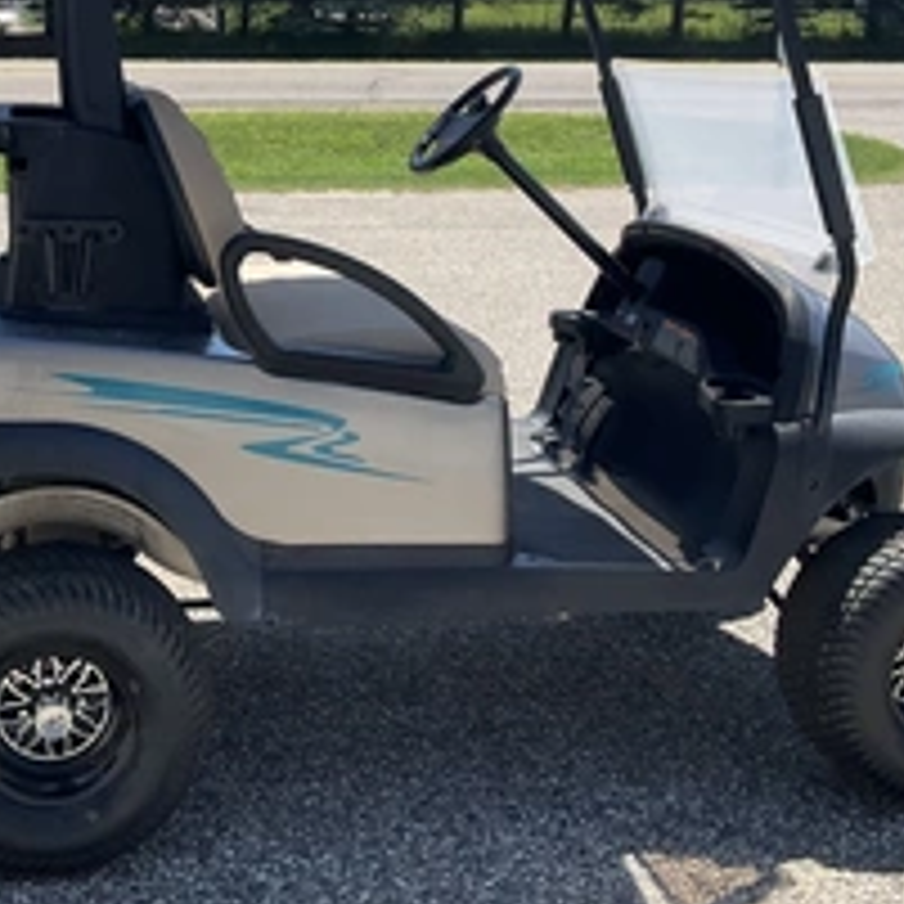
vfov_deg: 32.9
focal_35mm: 51
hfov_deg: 32.9
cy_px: 256
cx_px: 252
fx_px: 1507
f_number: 1.8
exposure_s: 1/1250
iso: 25
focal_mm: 3
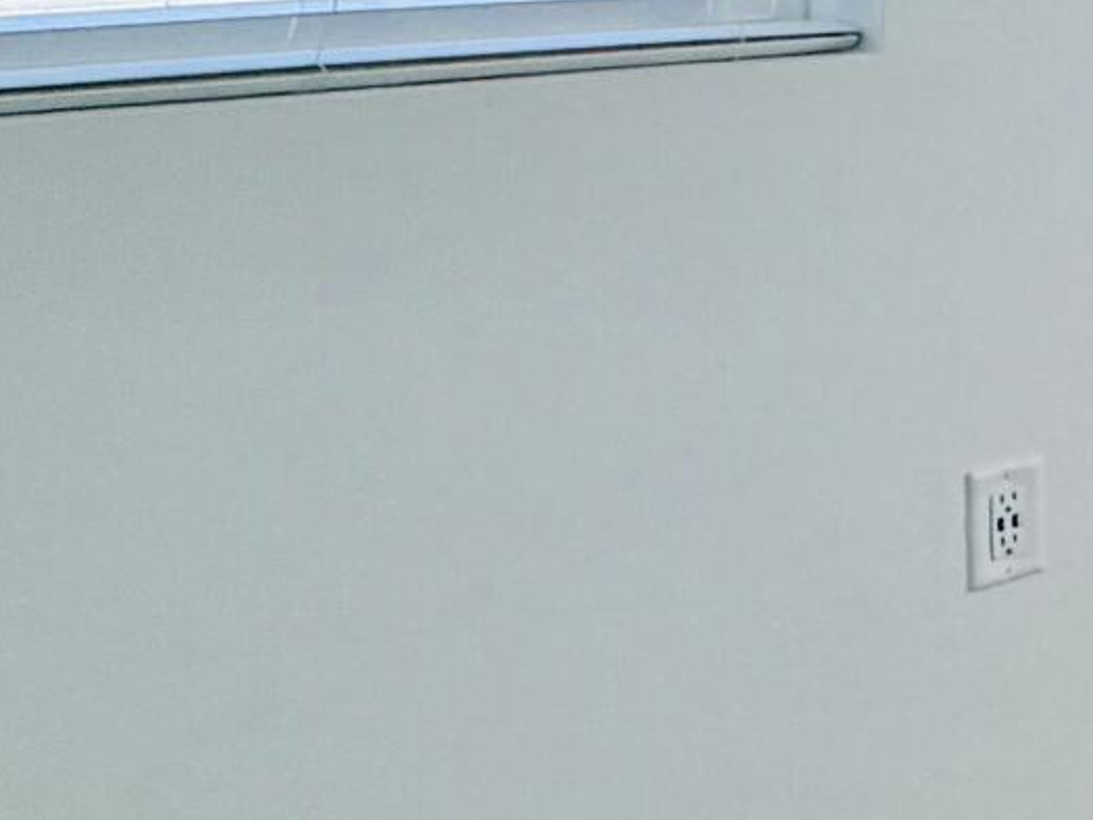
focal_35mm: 80
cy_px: -173
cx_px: 2442
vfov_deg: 17.5
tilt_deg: -1.0
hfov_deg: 15.9
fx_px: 2527
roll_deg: -1.5
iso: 50
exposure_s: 1/195
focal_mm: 2.22
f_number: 2.2
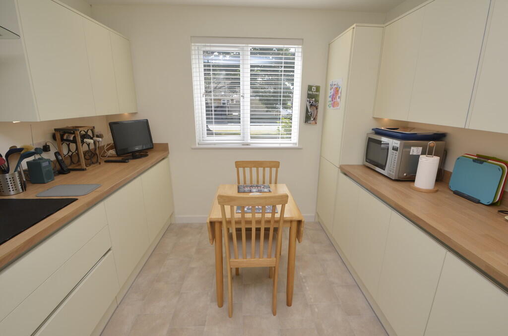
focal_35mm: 17
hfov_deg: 92.6
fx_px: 243
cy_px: 168
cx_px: 254
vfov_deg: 69.4
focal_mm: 11.5
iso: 100
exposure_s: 1/50
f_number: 8
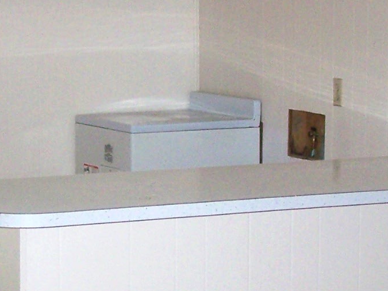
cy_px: 186
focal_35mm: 146
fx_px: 1636
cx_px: 145
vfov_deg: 10.2
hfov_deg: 13.5
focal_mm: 6.3
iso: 80
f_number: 2.8
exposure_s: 1/60
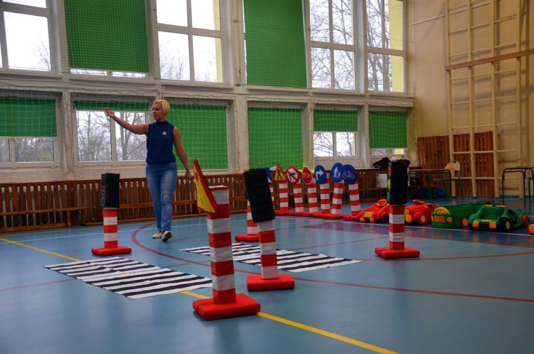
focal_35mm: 42
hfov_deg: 46.5
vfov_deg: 31.8
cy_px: 177
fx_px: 622
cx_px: 267
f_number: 4
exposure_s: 1/60
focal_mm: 28
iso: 560
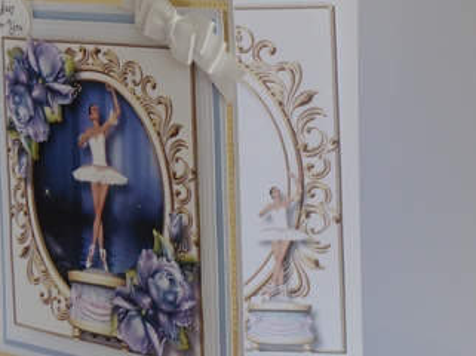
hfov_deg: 12.1
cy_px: 191
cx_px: 214
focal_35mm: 164
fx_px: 2253
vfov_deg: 9.0
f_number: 5.1
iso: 400
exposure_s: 1/125
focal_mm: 19
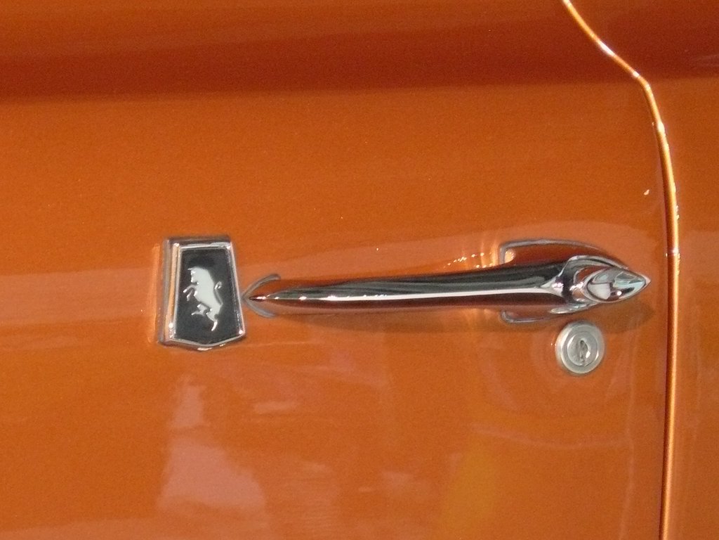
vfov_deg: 3.4
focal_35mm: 438
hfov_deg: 4.5
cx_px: 360
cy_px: 270
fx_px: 9098
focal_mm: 48.6
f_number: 3.3
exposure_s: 1/40
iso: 400
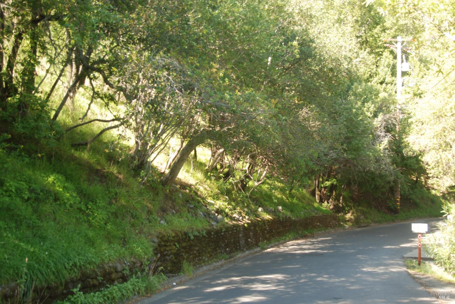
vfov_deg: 32.0
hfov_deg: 46.3
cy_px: 152
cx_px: 228
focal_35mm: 42
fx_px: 531
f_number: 4
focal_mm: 28
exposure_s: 1/60
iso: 125
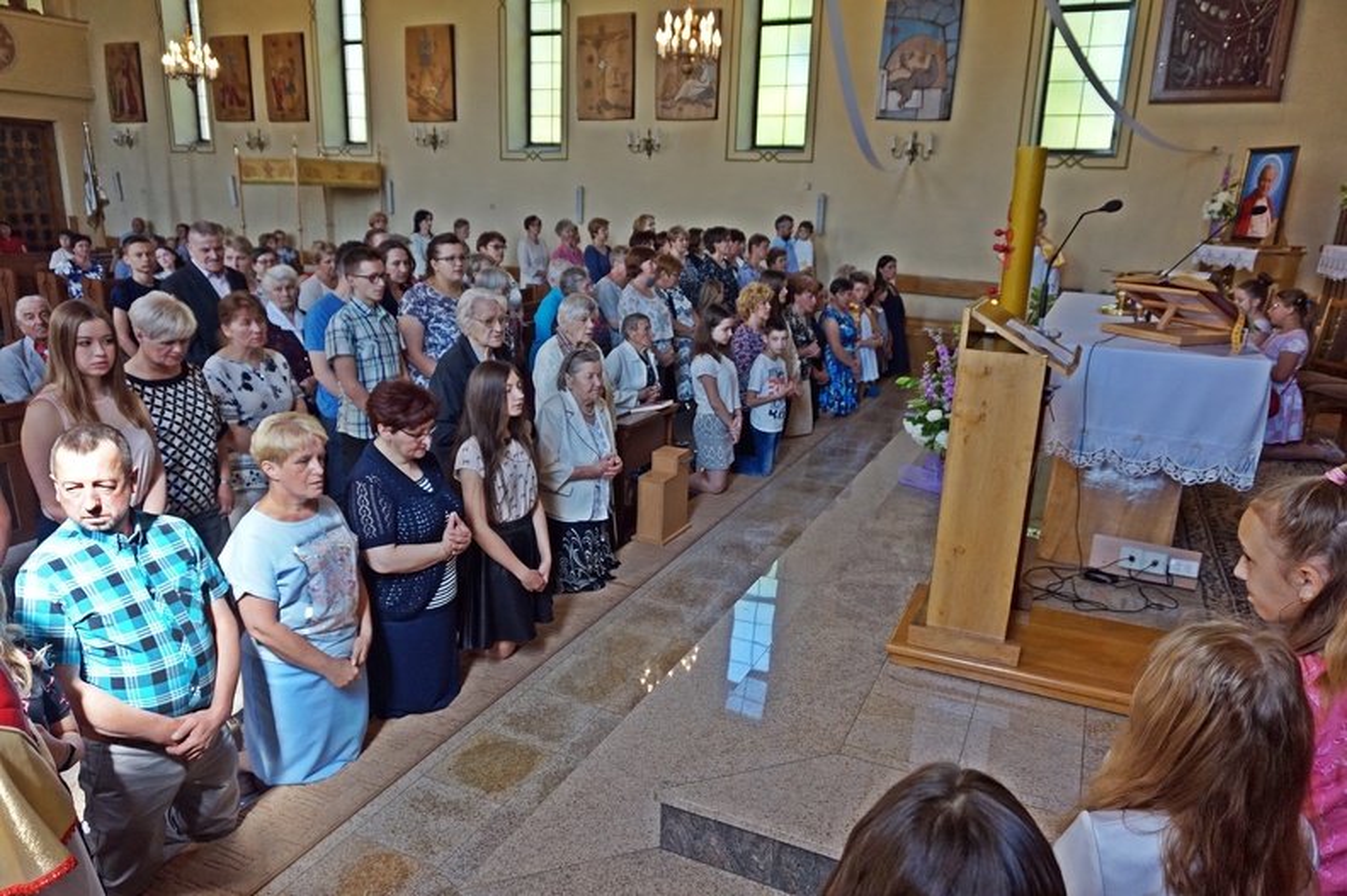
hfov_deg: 73.8
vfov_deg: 53.1
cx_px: 674
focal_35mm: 24
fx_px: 897
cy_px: 448
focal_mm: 16
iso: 640
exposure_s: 1/160
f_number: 4
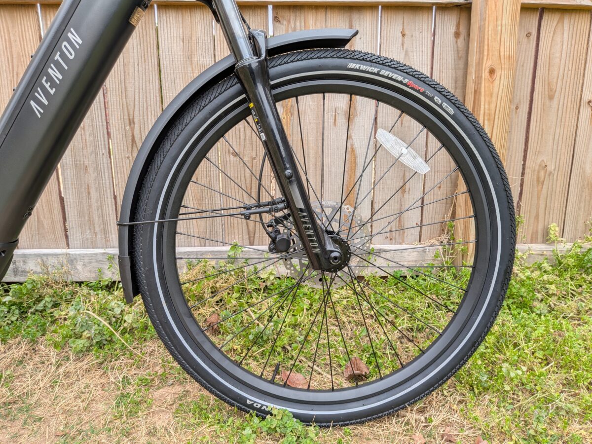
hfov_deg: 71.6
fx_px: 410
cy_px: 222
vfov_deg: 56.8
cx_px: 296
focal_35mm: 24
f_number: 1.7
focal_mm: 4.53
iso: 31
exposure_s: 1/400
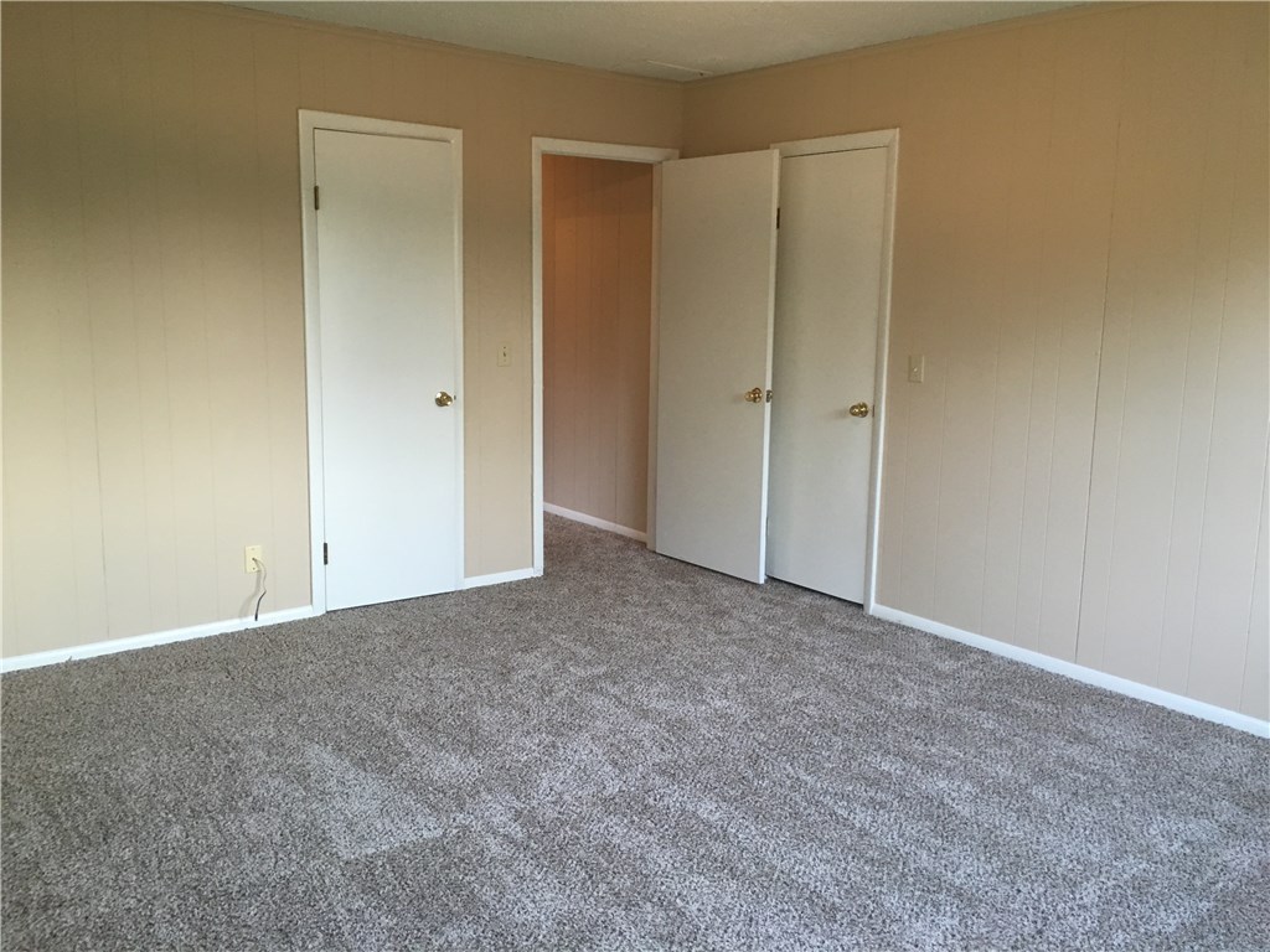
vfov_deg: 48.2
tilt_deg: -7.5
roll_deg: -1.0
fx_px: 1064
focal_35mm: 29
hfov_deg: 61.7
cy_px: 476
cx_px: 635
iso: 100
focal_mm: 4.15
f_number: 2.2
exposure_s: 1/30
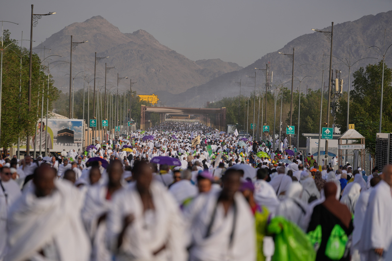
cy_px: 130
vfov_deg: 6.9
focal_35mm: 200
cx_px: 196
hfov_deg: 10.3
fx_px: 2177
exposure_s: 1/1600
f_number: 2.8
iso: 100
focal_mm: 200
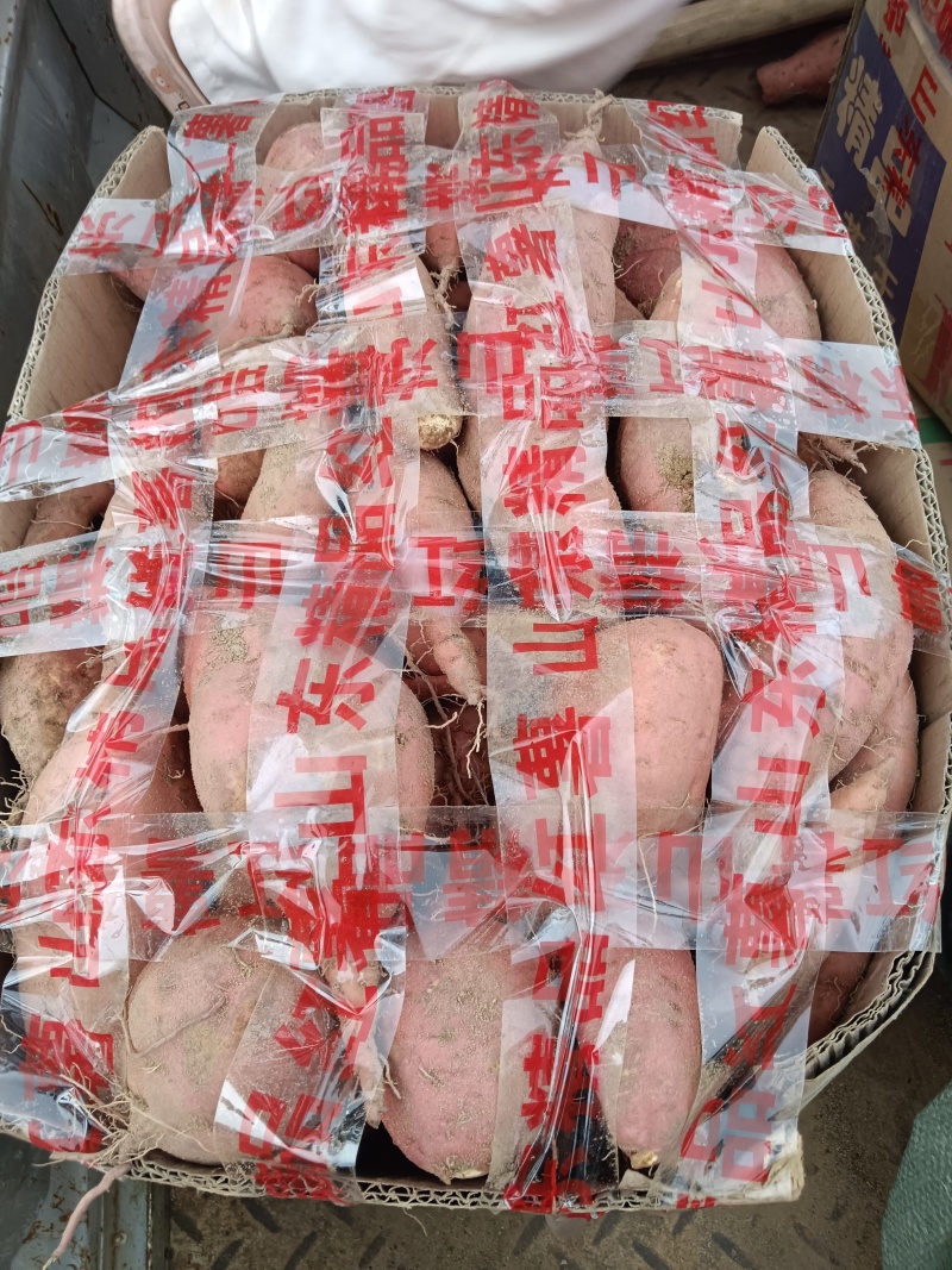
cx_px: 476
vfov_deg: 67.3
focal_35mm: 26
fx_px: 954
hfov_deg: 53.1
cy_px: 635
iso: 416
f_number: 1.8
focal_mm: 4.05
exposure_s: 1/100
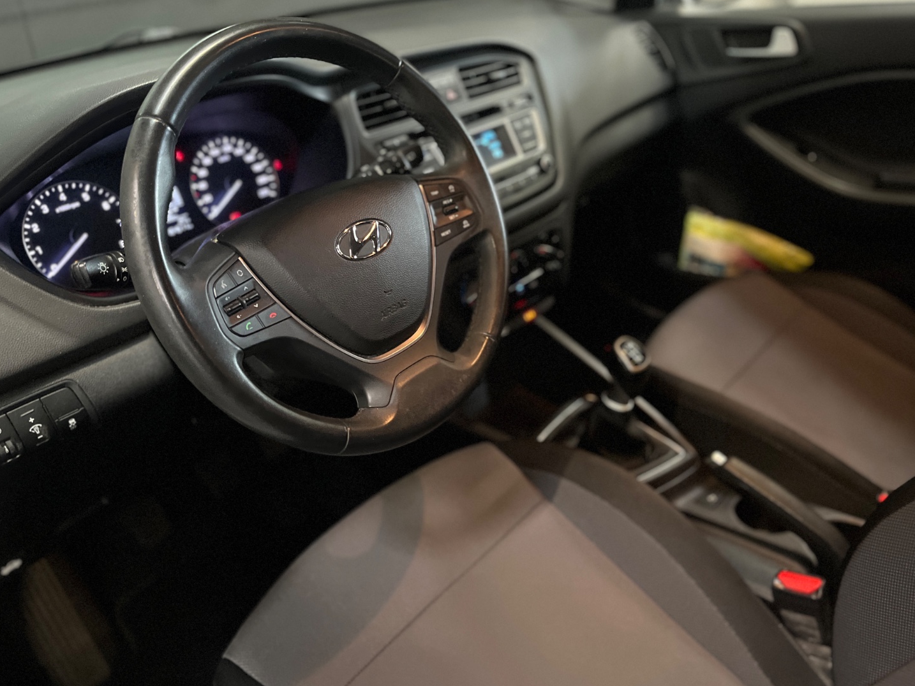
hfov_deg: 61.7
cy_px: 312
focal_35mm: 29
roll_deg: +3.4
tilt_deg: -29.2
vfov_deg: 48.2
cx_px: 453
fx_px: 767
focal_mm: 5.1
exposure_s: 1/25
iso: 640
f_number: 1.6
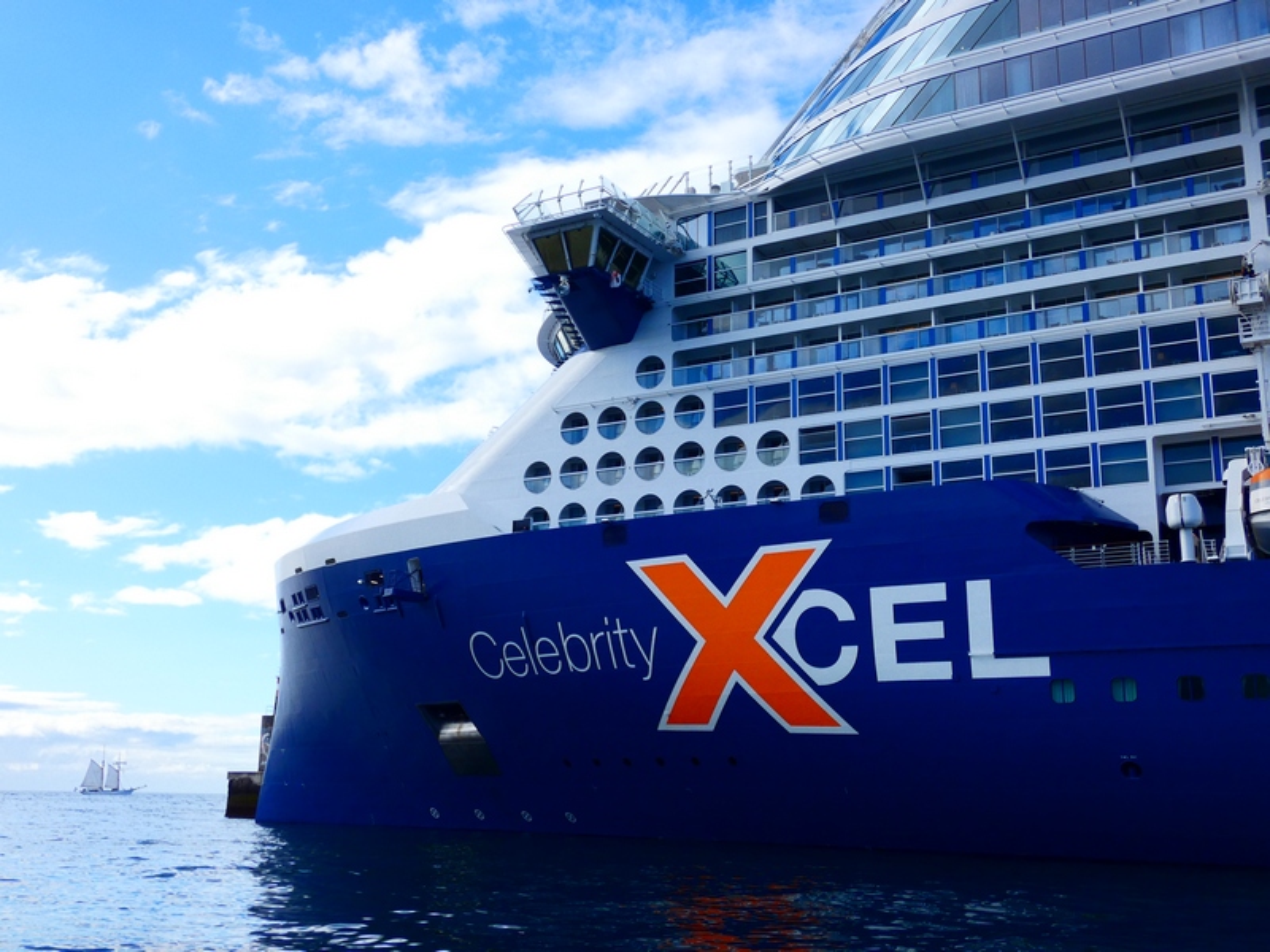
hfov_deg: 51.4
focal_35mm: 36
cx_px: 635
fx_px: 1321
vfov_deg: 39.7
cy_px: 476
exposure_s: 1/800
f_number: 3.5
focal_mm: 6.5
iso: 80
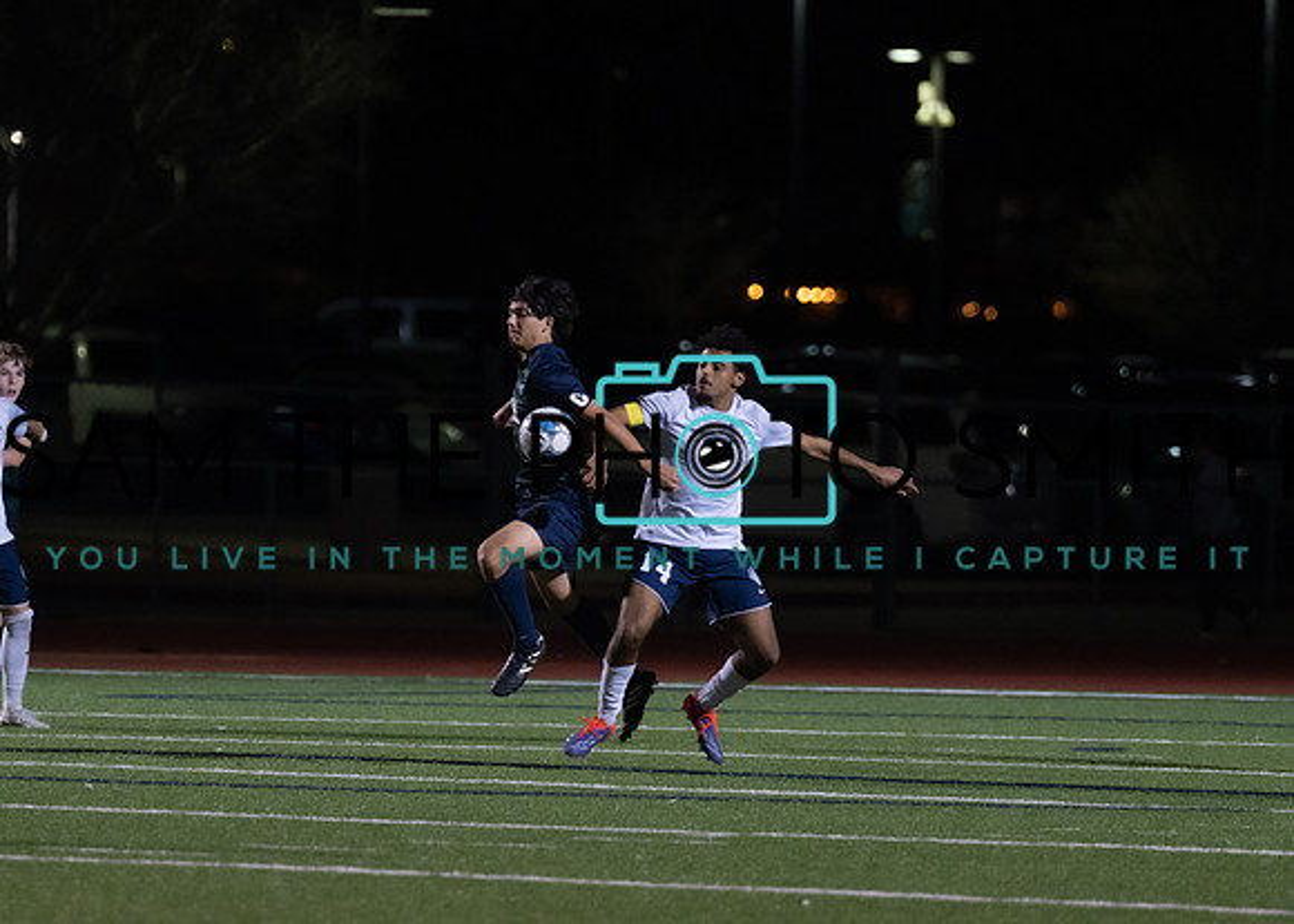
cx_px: 507
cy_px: 261
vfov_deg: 3.7
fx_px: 14122
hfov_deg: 5.2
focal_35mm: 384
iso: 2000
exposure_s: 1/1000
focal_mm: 200
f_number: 2.8
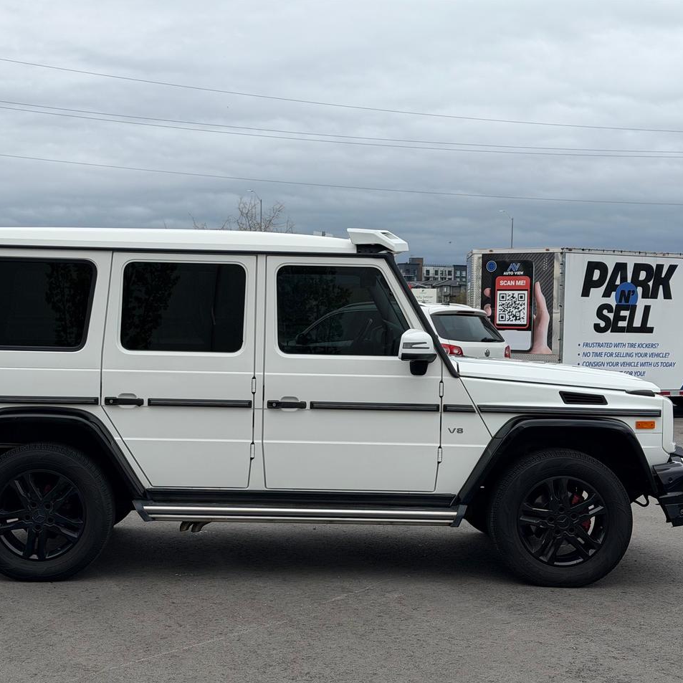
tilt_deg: -0.4
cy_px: 343
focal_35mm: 57
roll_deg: -0.2
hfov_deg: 30.0
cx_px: 296
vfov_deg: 30.0
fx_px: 1272
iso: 64
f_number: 1.78
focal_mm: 6.76
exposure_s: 1/2273
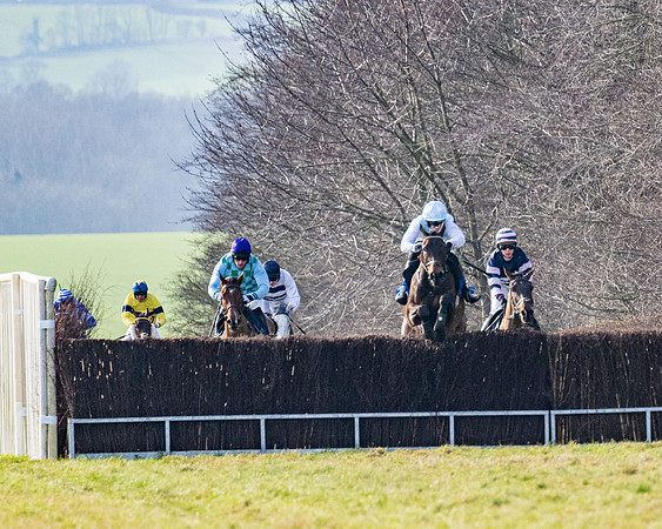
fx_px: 14781
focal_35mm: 755
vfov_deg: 2.1
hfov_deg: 2.6
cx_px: 612
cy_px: 162
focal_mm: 250
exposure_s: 1/2500
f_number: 4
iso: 400
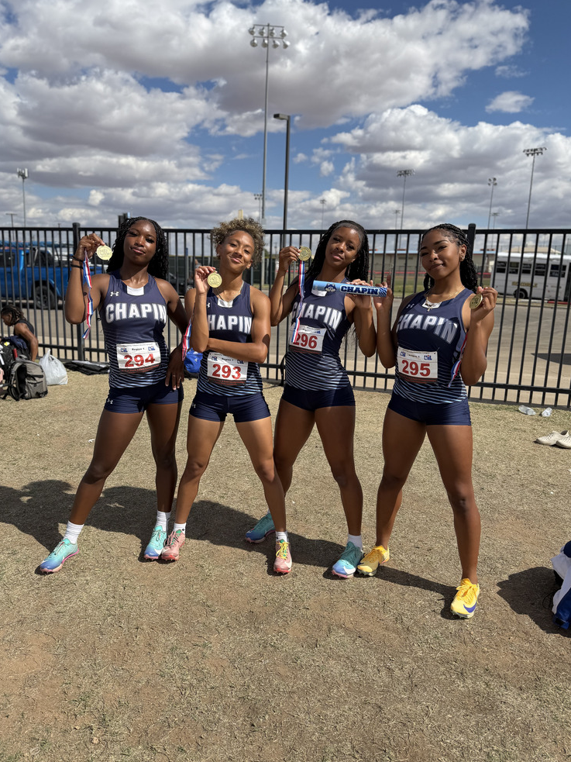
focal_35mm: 25
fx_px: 550
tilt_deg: -12.0
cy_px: 378
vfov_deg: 69.4
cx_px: 276
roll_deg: -1.8
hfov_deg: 54.9
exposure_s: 1/6711
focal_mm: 6.76
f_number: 1.78
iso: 80
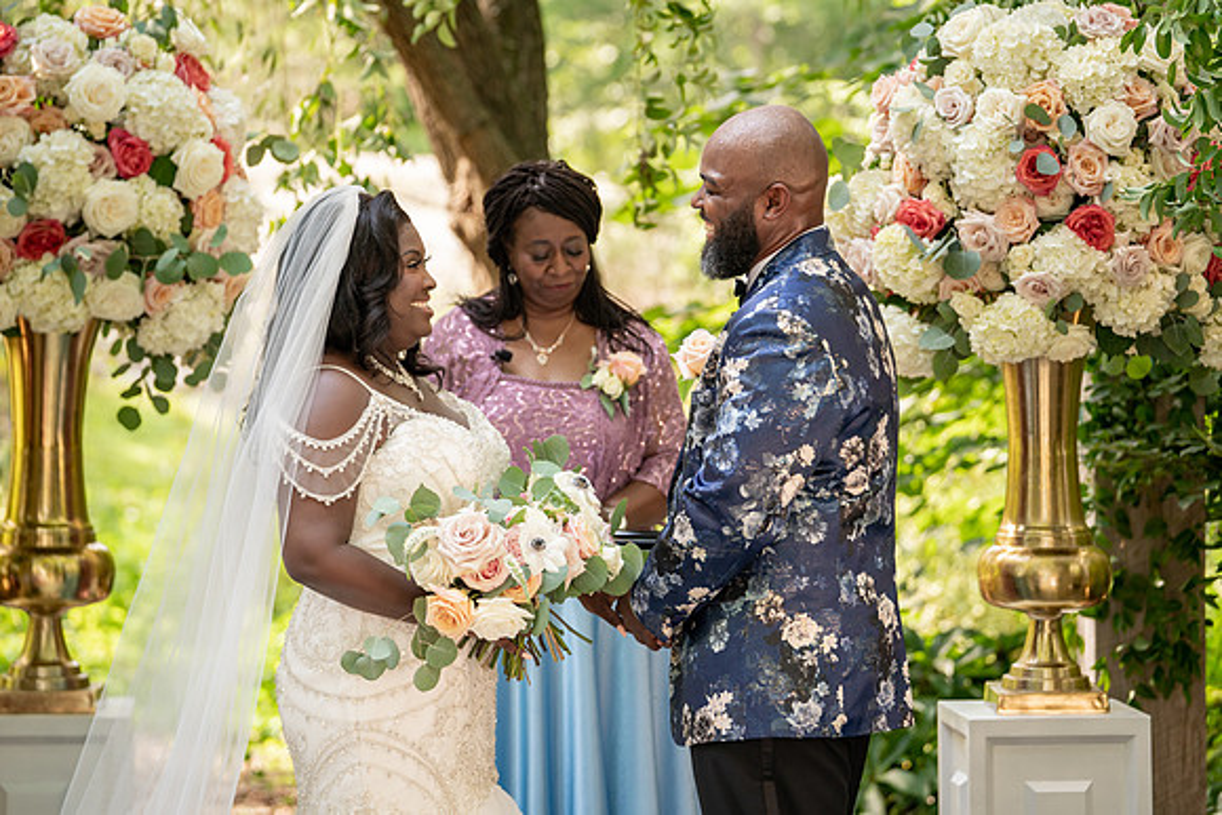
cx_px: 624
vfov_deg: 9.8
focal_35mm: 141
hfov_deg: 14.6
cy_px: 401
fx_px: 4771
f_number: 4
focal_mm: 137
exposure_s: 1/200
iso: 400
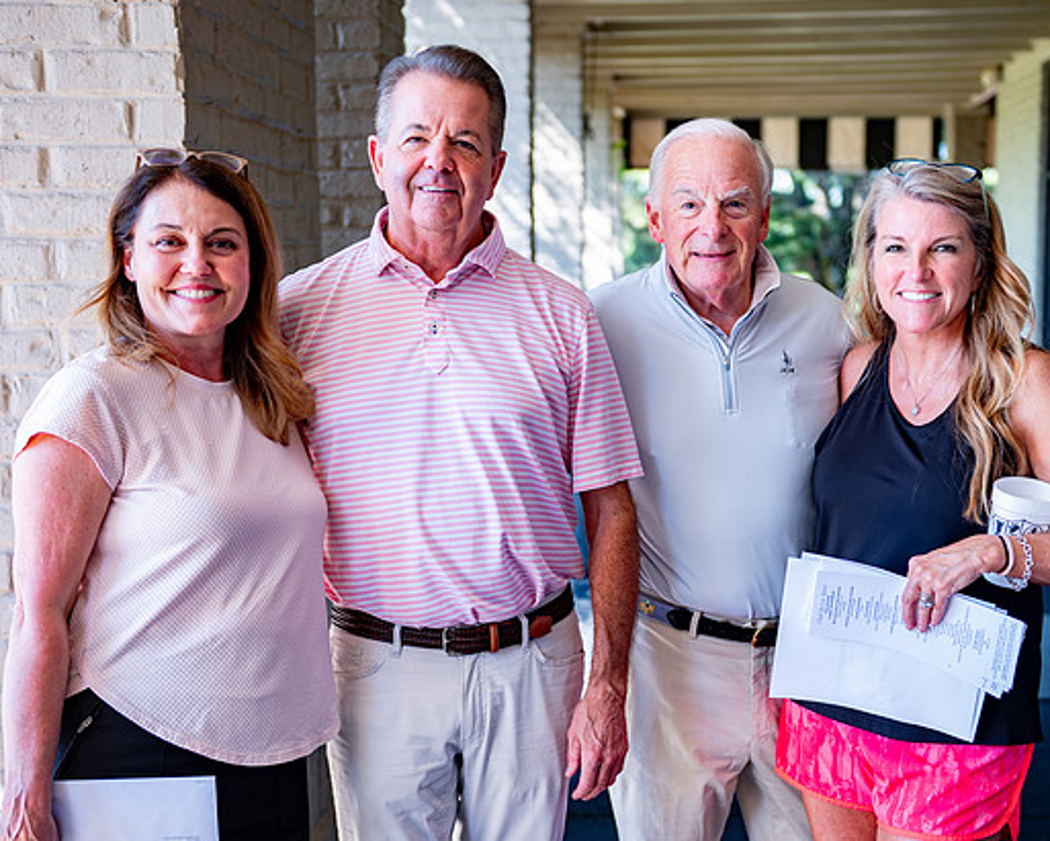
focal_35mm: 57
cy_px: 441
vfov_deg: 26.7
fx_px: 1772
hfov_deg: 32.9
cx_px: 618
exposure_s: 1/80
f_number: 2.8
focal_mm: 44
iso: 100
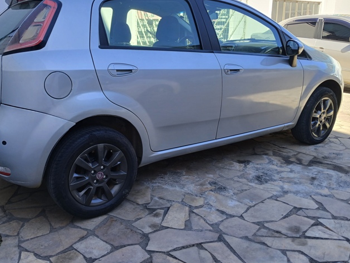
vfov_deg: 42.9
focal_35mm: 33
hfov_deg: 55.0
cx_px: 143
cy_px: 122
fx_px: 334
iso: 25
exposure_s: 1/120
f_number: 1.8
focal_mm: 3.98
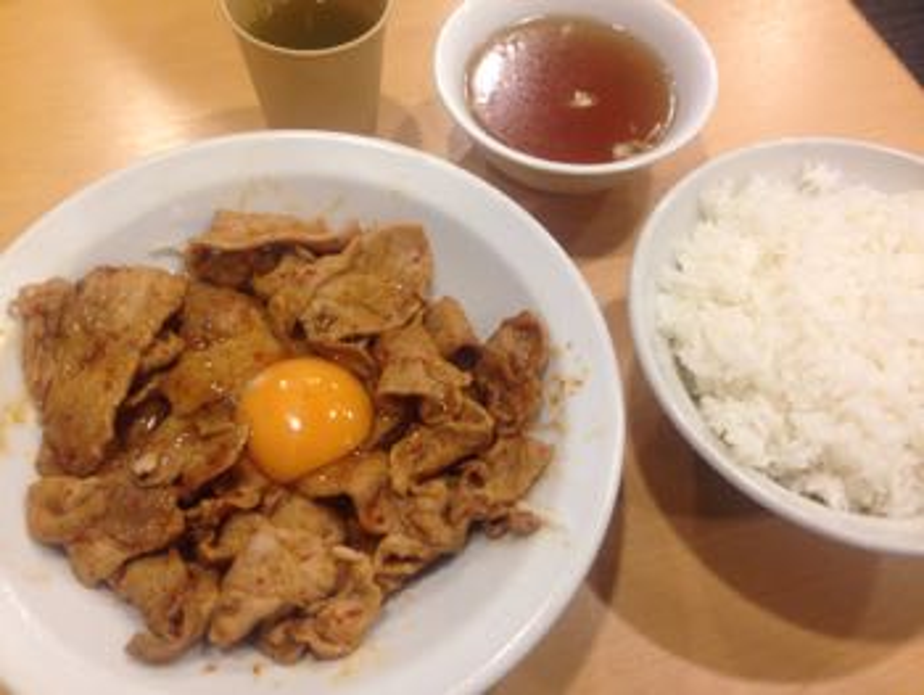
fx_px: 881
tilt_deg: -58.9
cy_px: 348
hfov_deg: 55.3
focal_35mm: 33
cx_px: 462
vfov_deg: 43.0
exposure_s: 1/20
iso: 80
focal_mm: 4.12
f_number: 2.4
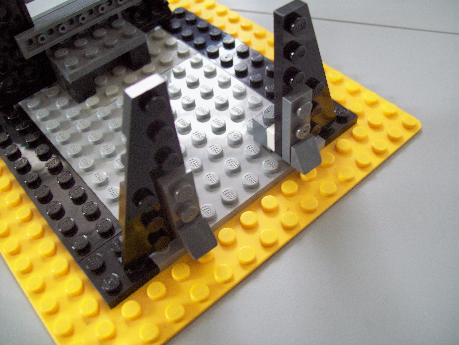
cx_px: 230
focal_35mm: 36
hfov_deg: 51.4
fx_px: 477
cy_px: 172
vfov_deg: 39.7
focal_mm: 6
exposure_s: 1/12.6
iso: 160
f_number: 2.7
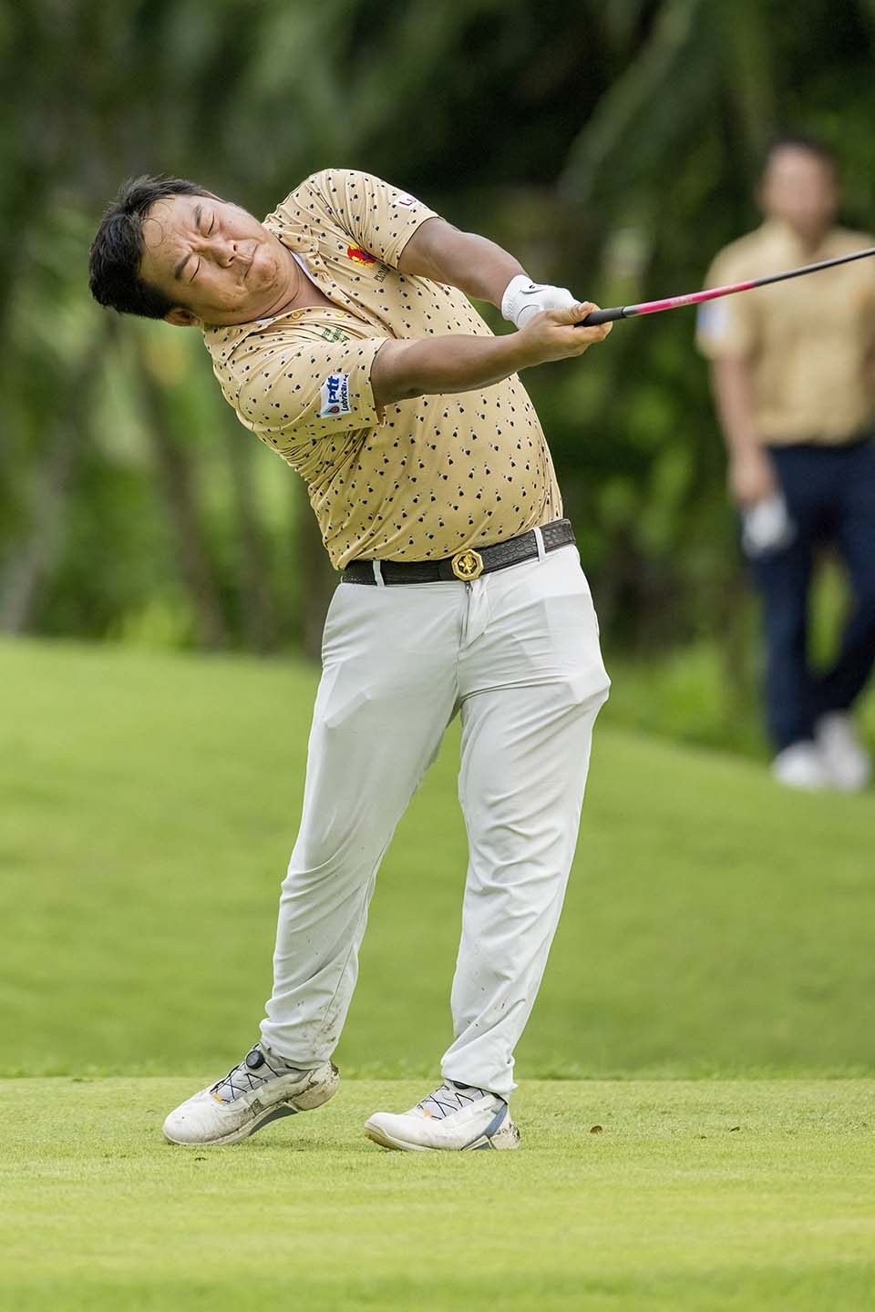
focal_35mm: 400
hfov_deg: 3.4
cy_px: 656
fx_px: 14582
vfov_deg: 5.2
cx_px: 438
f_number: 3.5
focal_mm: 400
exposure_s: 1/5000
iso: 4000
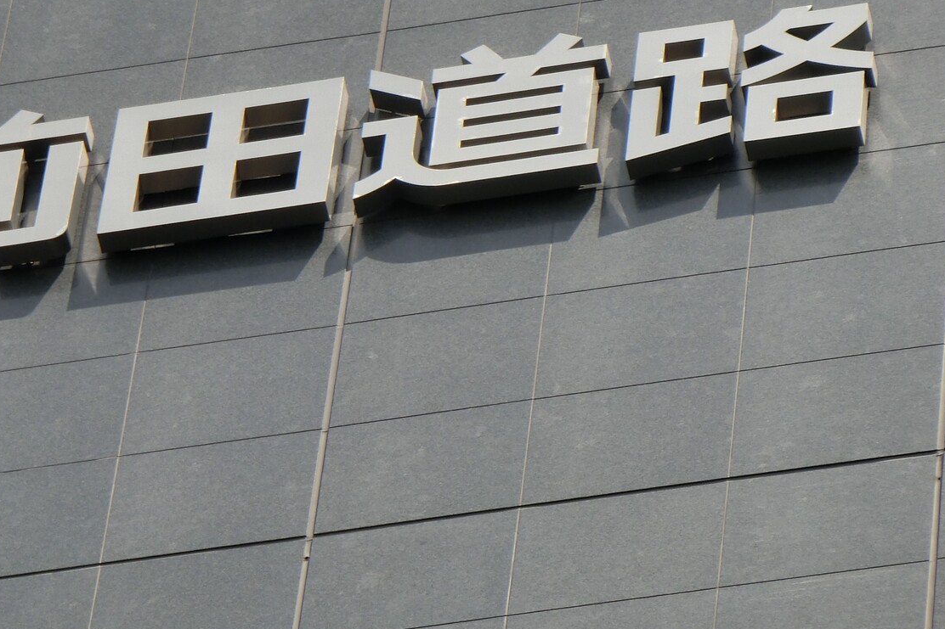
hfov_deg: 4.3
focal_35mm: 477
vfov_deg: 2.9
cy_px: 267
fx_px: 12519
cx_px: 243
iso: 80
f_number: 5.9
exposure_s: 1/400
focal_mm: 45.4
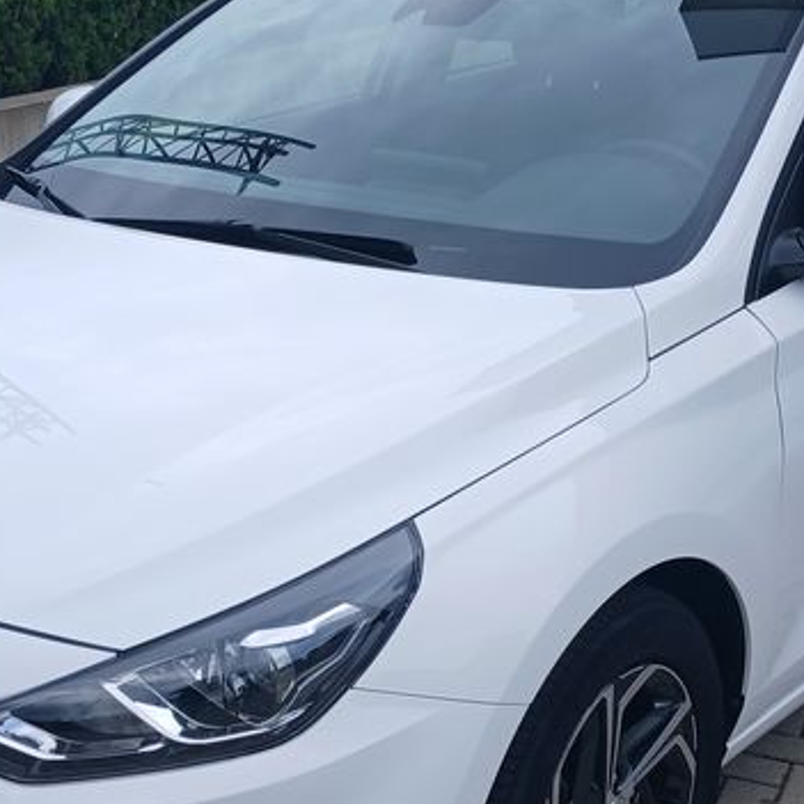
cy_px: 502
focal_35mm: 67
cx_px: 371
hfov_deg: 25.7
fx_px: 1761
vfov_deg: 25.6
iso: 20
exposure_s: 1/313
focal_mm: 3.98
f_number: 1.8
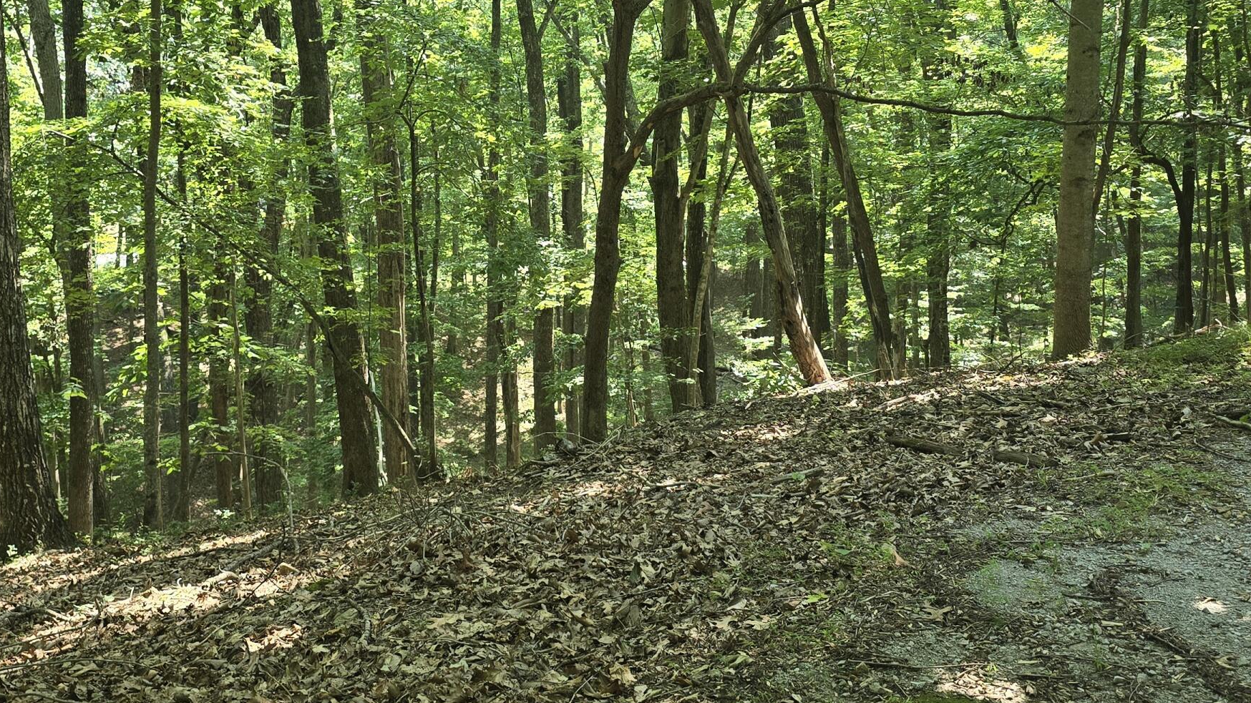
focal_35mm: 43
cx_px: 515
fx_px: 1426
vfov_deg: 27.4
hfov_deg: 47.1
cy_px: 205
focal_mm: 6.3
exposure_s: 1/180
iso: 100
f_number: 1.7
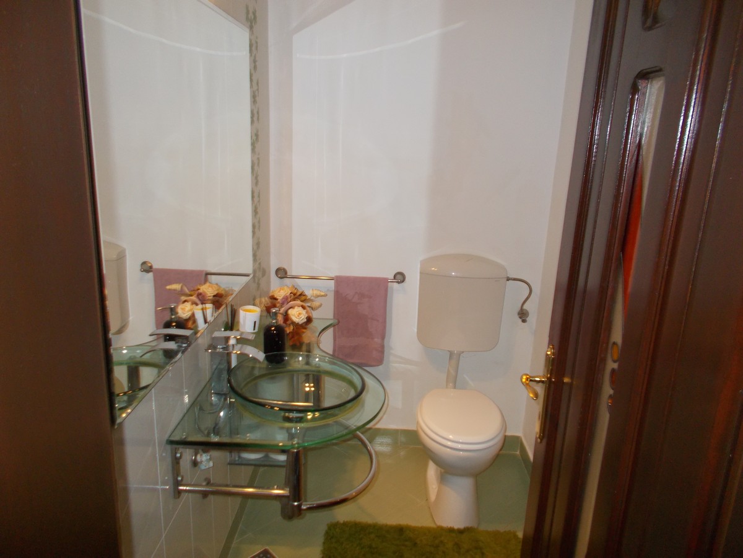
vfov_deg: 53.1
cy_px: 279
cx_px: 372
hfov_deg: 67.3
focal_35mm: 26
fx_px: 558
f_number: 3.2
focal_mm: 4.6
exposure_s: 1/25
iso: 200
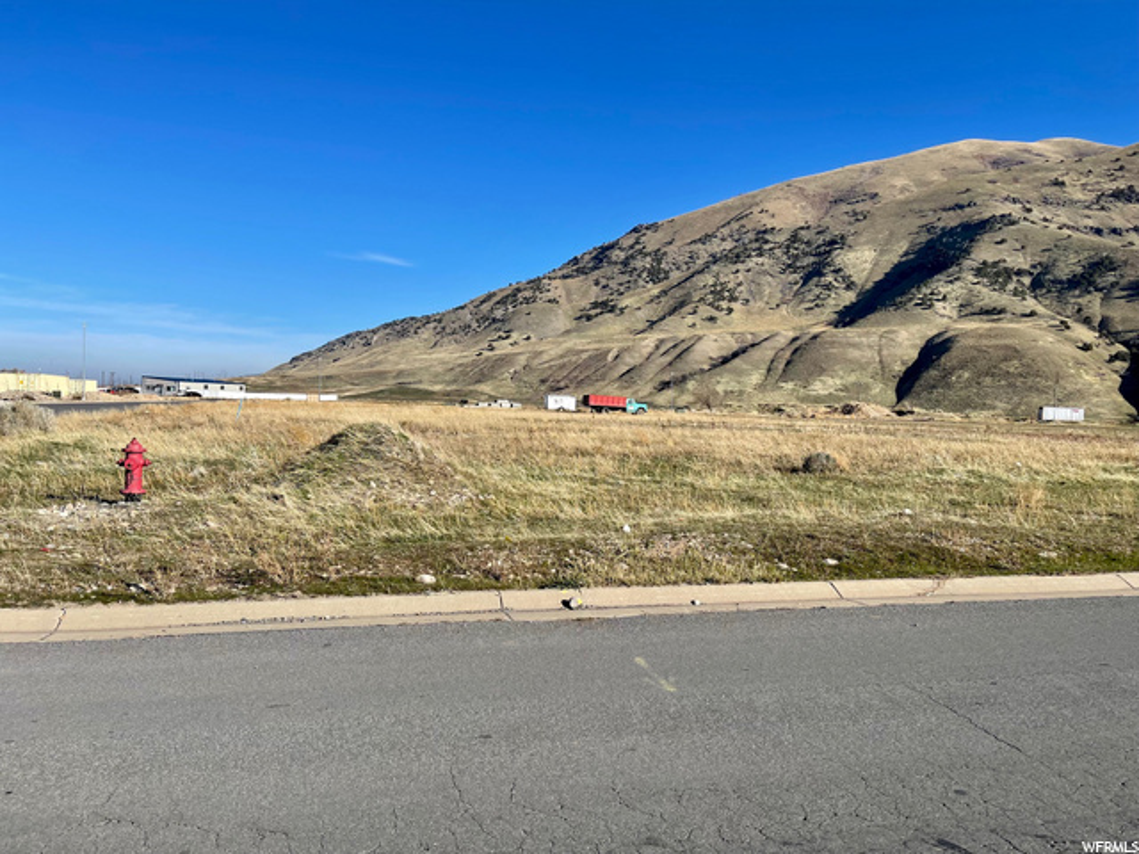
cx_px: 570
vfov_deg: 53.1
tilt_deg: -0.9
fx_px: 856
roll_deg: -1.8
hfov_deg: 67.3
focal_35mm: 26
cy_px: 427
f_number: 1.6
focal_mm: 5.1
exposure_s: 1/3663
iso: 32
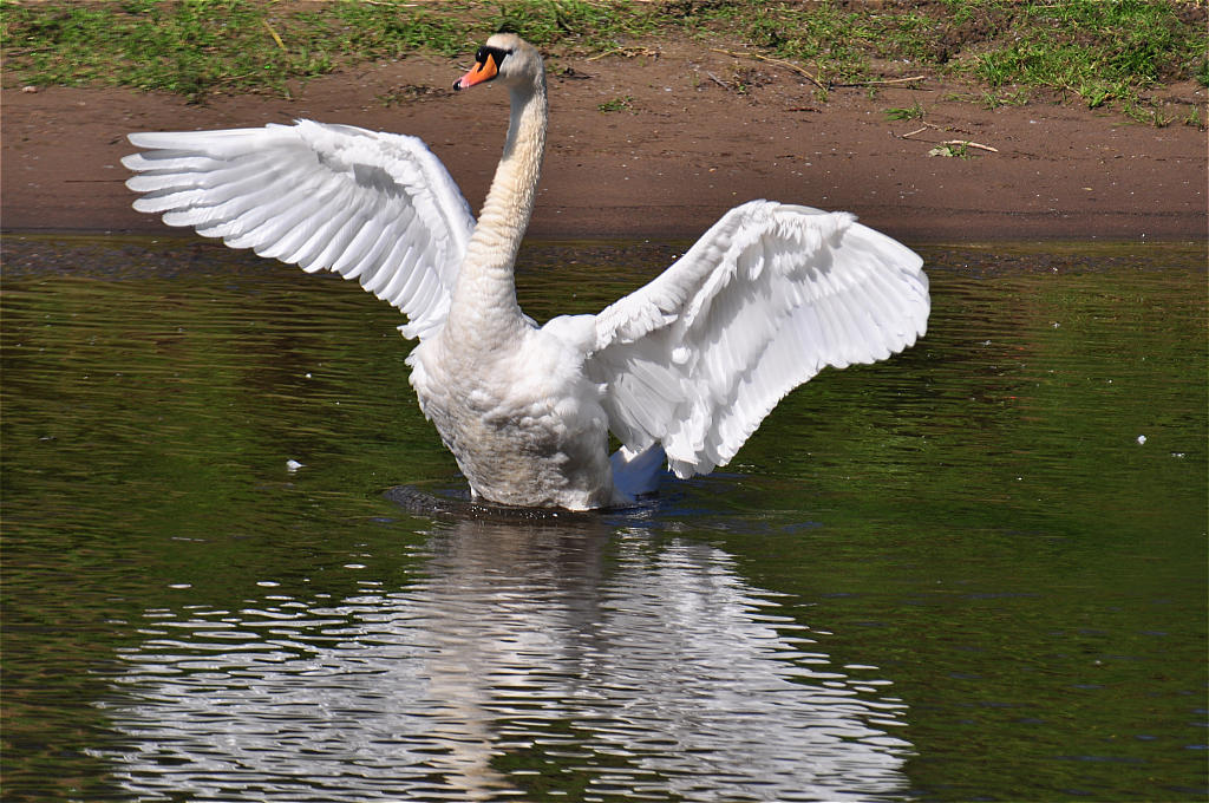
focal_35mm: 630
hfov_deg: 3.3
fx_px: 21130
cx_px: 604
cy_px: 402
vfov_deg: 2.2
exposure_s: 1/1250
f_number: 7.1
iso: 200
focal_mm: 420
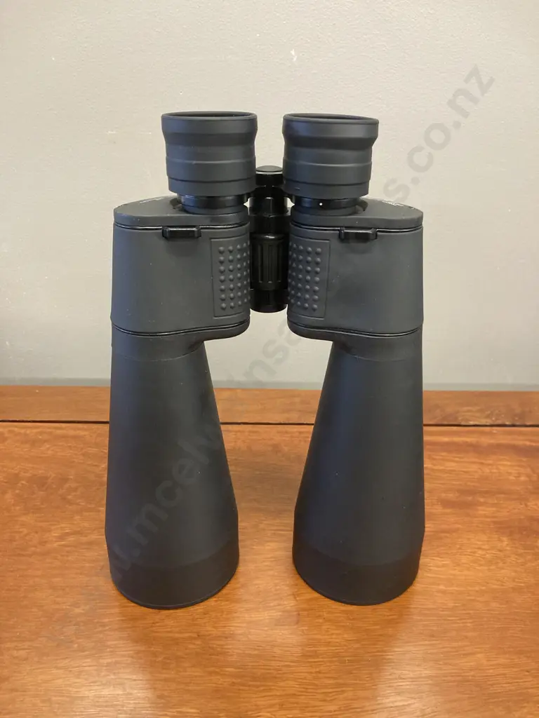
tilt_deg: -25.9
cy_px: 359
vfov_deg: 63.4
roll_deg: -1.0
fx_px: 581
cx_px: 270
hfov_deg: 49.7
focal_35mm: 28
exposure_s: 1/50
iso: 320
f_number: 1.8
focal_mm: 3.99
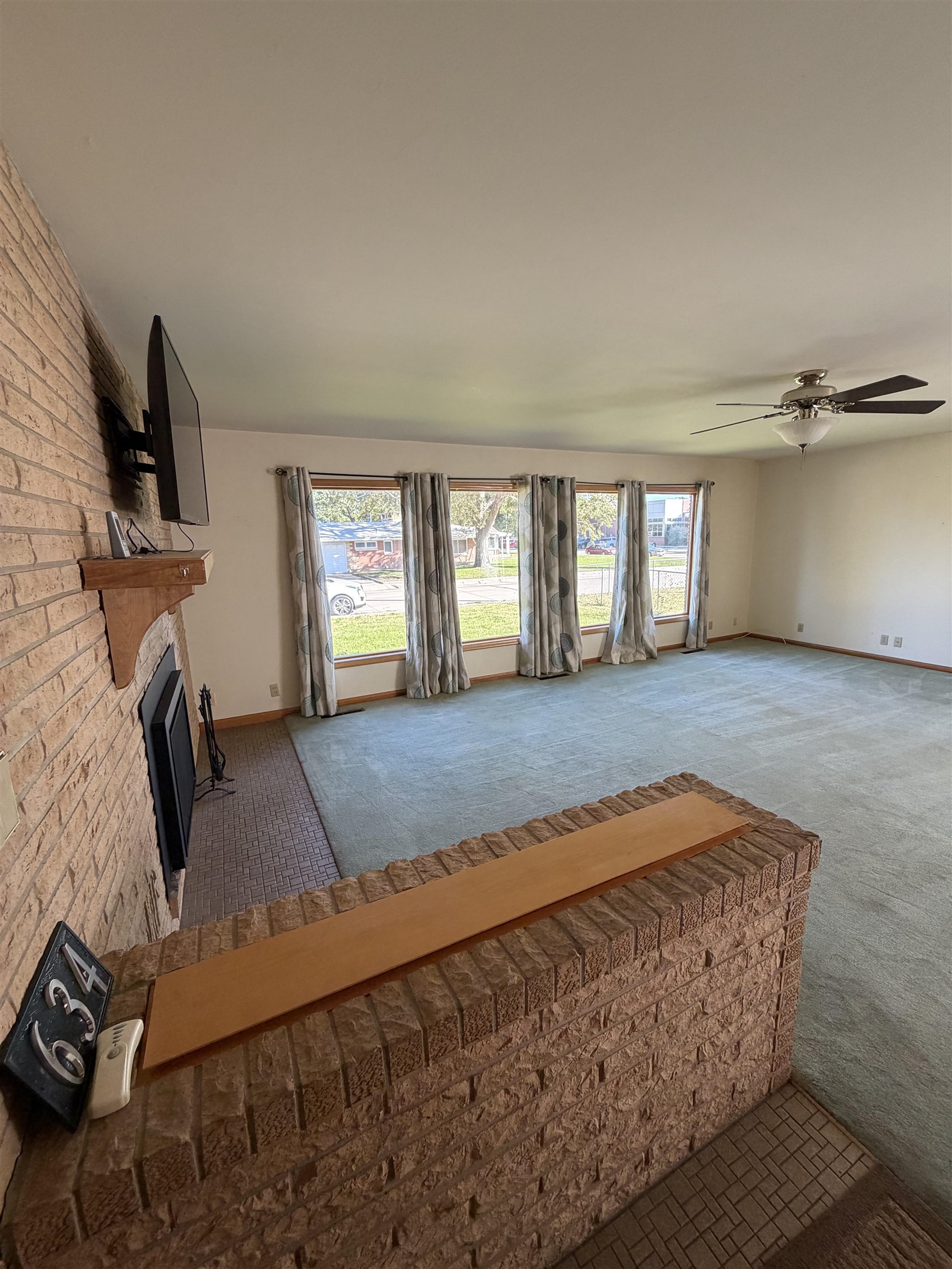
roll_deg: +1.2
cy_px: 634
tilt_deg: -12.1
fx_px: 513
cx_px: 476
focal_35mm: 14
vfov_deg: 102.1
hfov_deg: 85.7
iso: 200
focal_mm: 2.22
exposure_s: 1/121
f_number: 2.2
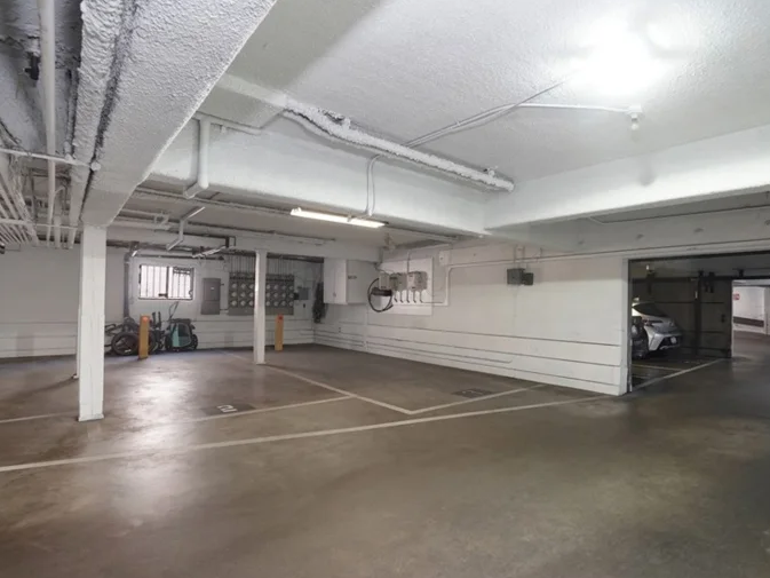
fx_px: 400
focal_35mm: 18
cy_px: 291
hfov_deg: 87.1
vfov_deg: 71.6
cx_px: 444
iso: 250
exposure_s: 6
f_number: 11
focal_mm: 10
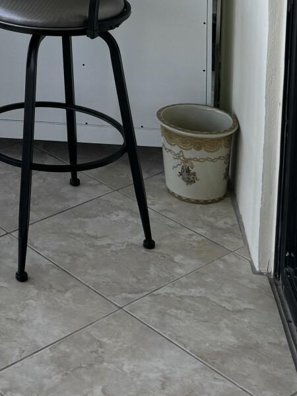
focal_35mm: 80
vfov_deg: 21.8
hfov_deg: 17.3
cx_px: -91
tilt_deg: -8.4
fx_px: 915
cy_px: -129
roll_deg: +1.0
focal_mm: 6.76
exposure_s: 1/302
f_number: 1.78
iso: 80
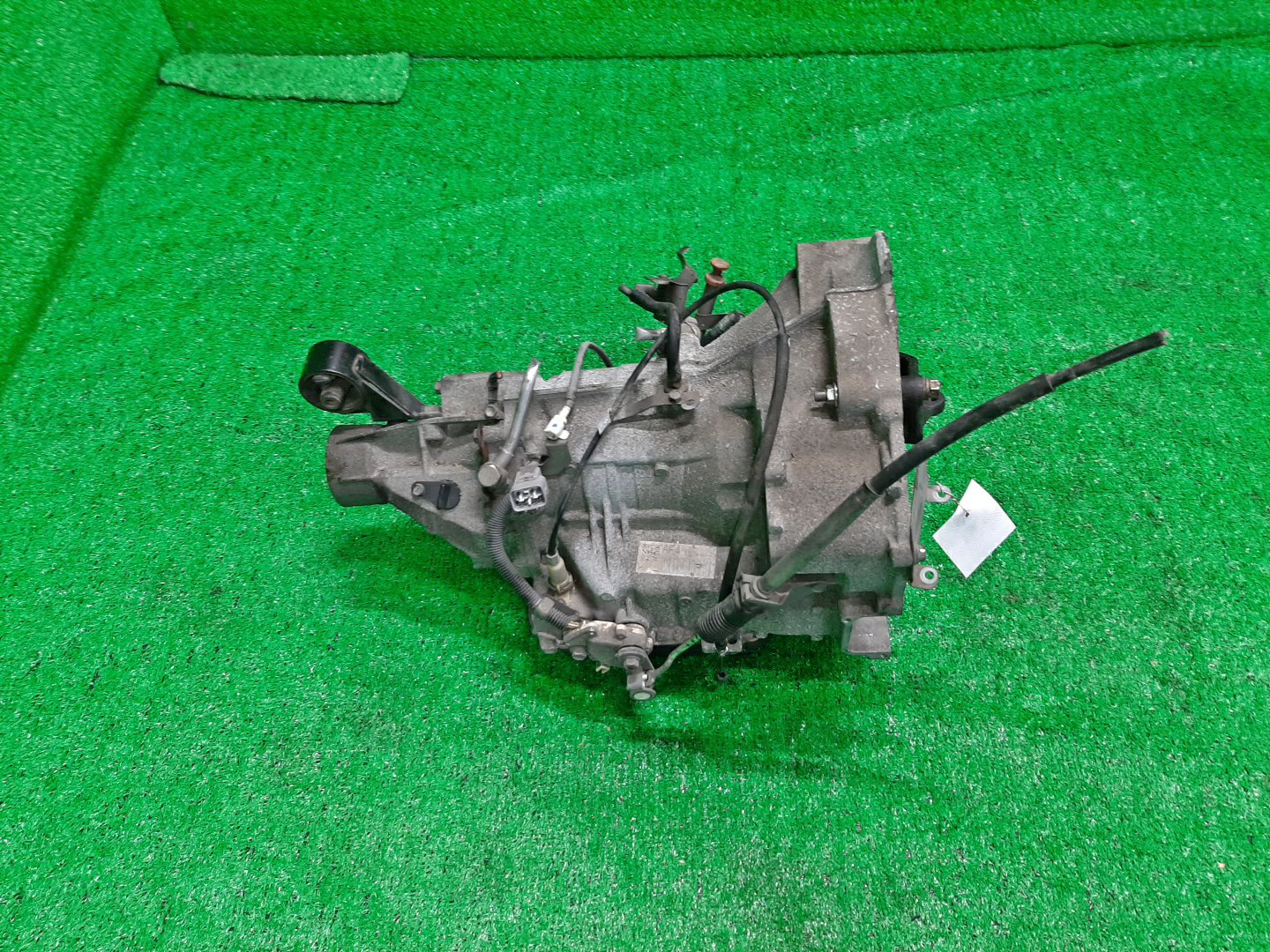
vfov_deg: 53.1
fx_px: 954
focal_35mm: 26
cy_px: 476
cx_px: 635
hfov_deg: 67.3
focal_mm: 3.93
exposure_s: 1/50
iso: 132
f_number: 1.7
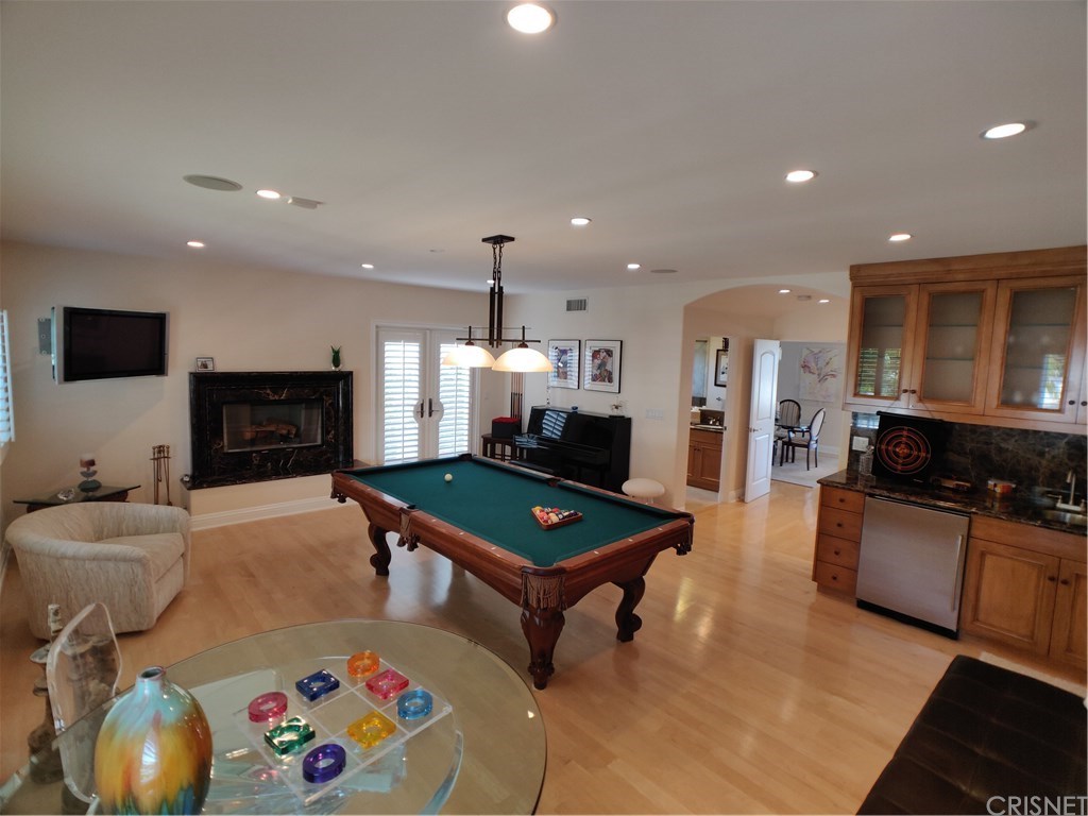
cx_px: 544
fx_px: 786
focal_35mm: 25
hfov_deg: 69.4
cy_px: 408
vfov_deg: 54.9
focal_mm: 4.25
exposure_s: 1/50
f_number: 1.7
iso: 250
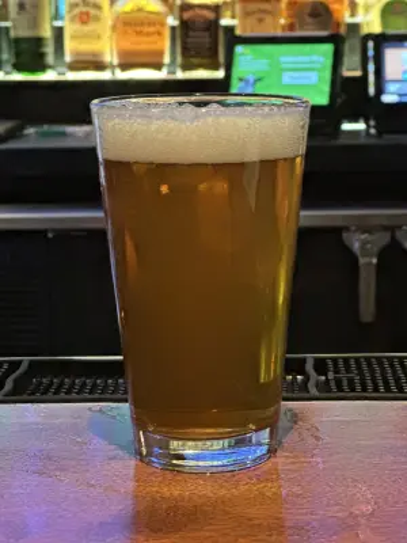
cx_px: 204
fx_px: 1207
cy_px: 272
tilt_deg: -10.5
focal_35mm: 77
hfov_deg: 19.1
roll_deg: +0.4
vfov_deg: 25.3
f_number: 2.8
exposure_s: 1/15
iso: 2000
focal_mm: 9
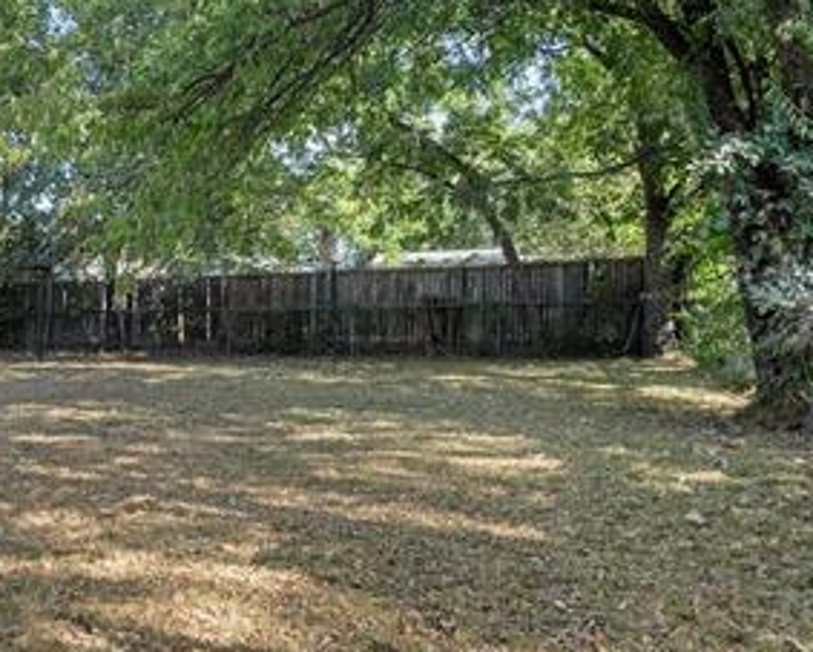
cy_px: 325
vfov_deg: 41.2
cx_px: 101
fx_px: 867
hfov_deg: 46.0
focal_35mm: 36
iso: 250
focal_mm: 17
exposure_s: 1/30
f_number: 9
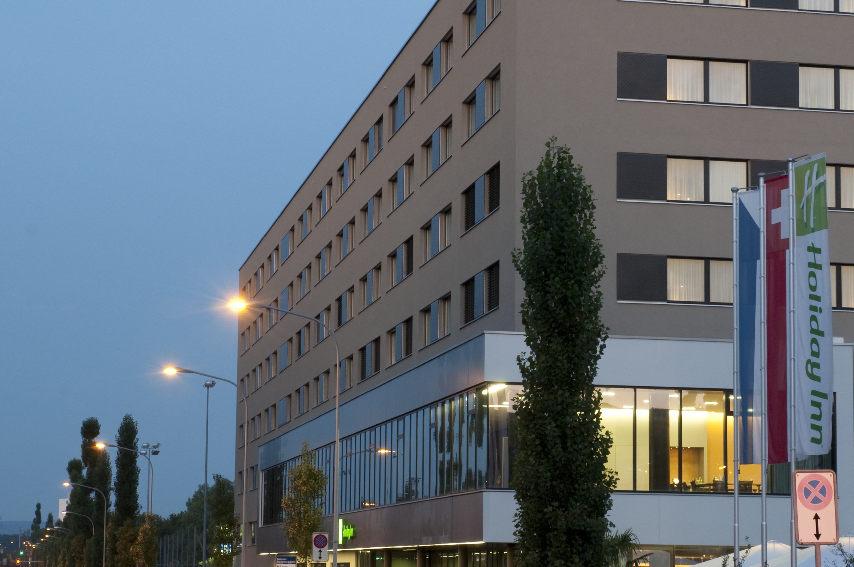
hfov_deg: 19.8
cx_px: 577
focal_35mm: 103
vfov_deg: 13.3
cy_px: 241
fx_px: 2440
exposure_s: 1
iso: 200
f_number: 11
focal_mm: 46
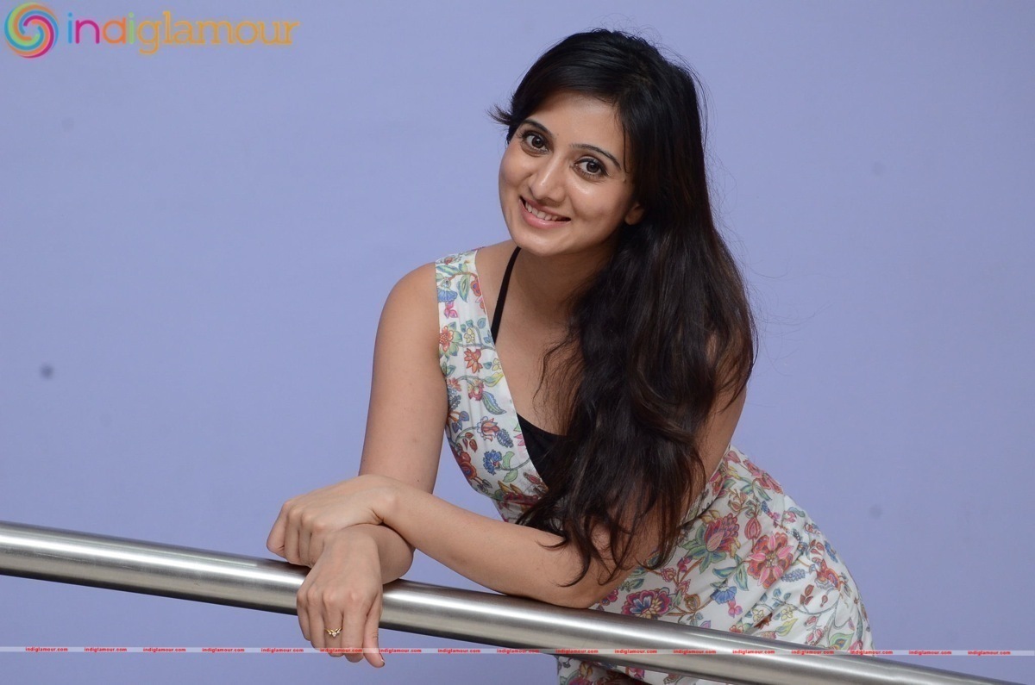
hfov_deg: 23.4
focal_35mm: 87
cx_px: 518
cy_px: 342
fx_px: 2496
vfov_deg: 15.6
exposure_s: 1/100
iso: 1250
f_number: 7.1
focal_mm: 58
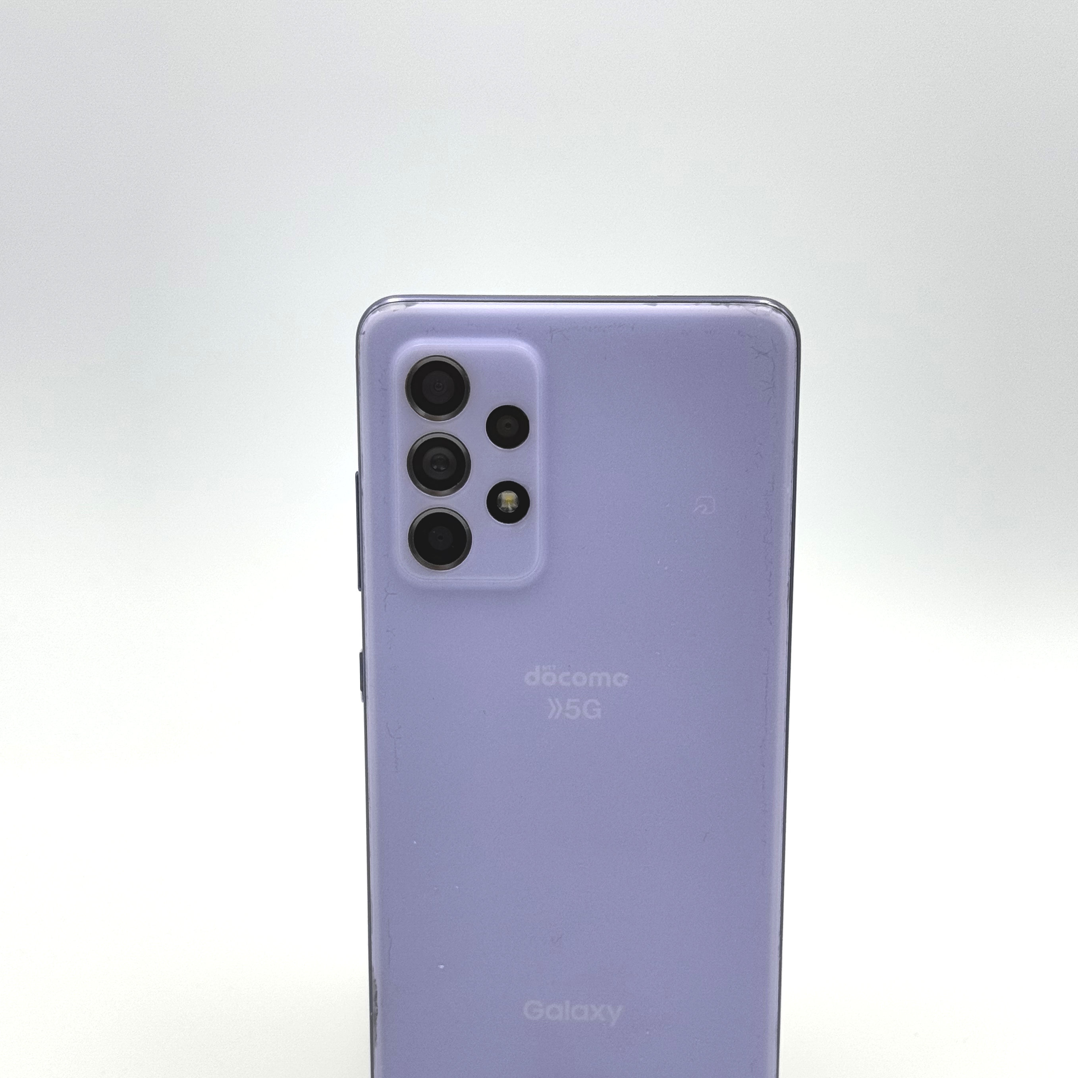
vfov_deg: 27.1
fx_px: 2220
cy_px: 745
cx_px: 572
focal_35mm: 63
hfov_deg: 27.3
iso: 64
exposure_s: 1/374
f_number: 1.78
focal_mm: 6.76
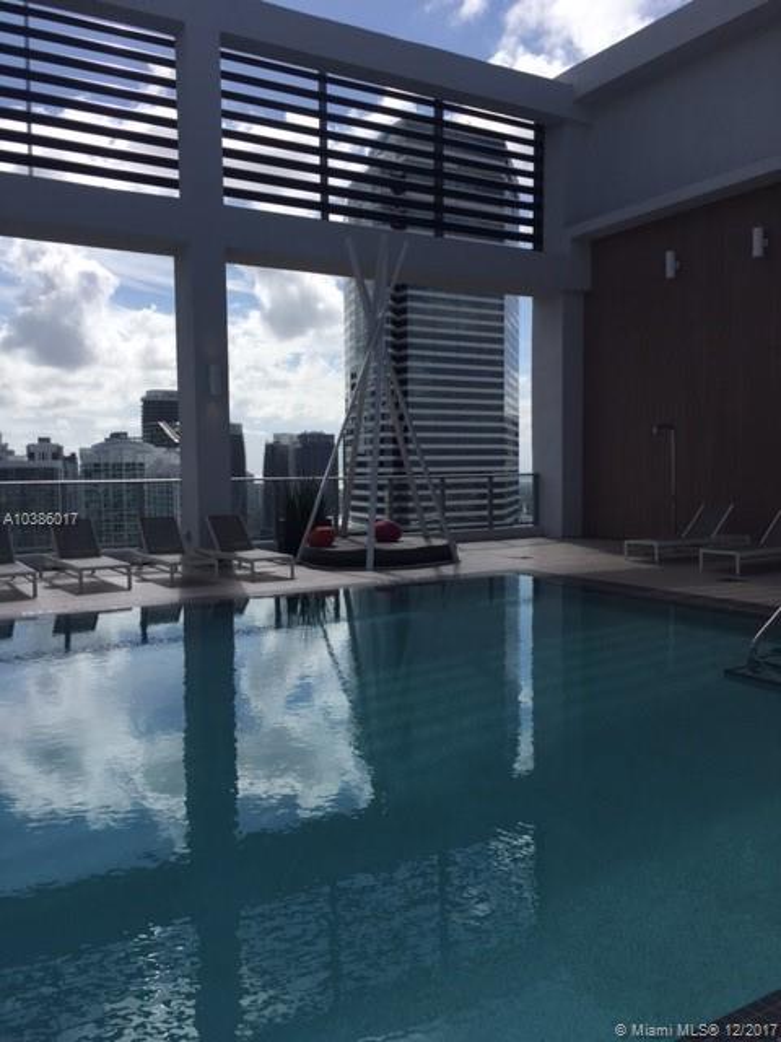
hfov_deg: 48.2
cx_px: 390
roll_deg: +0.5
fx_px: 872
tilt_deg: -3.5
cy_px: 521
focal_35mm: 29
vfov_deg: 61.7
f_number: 2.2
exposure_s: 1/5650
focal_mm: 4.15
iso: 32
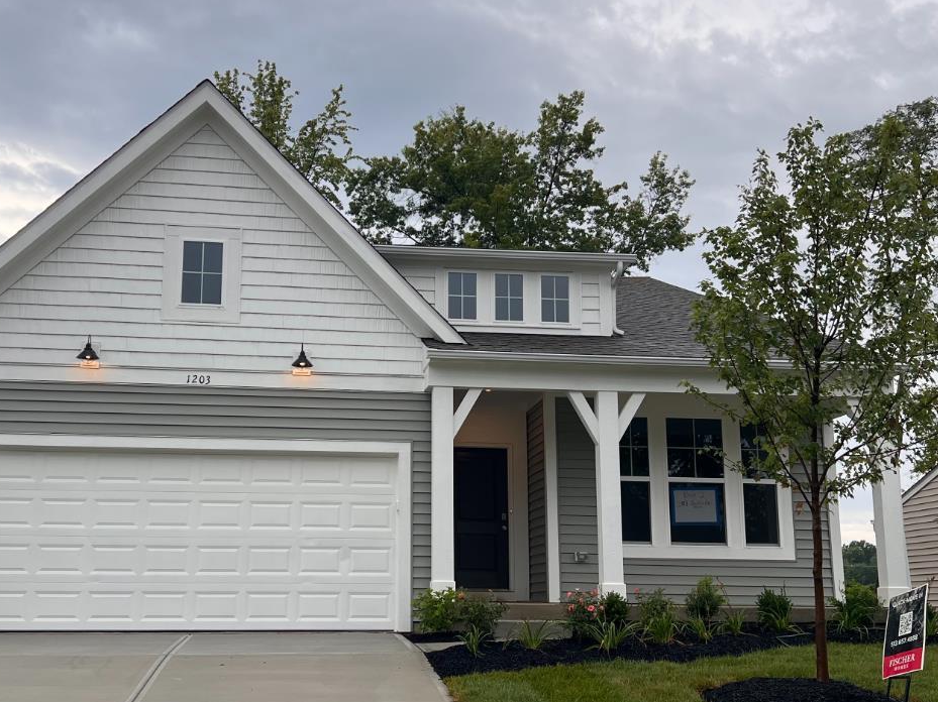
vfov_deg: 34.3
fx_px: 1138
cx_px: 403
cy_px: 397
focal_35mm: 42
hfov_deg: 44.7
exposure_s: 1/853
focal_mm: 5.7
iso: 50
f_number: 1.5
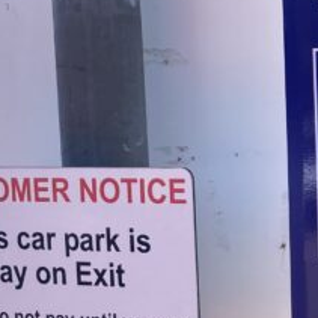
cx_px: 576
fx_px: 1247
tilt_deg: -6.7
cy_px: 267
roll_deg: -0.5
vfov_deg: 14.4
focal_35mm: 120
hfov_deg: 13.1
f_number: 1.8
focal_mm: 3.99
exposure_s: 1/695
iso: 20
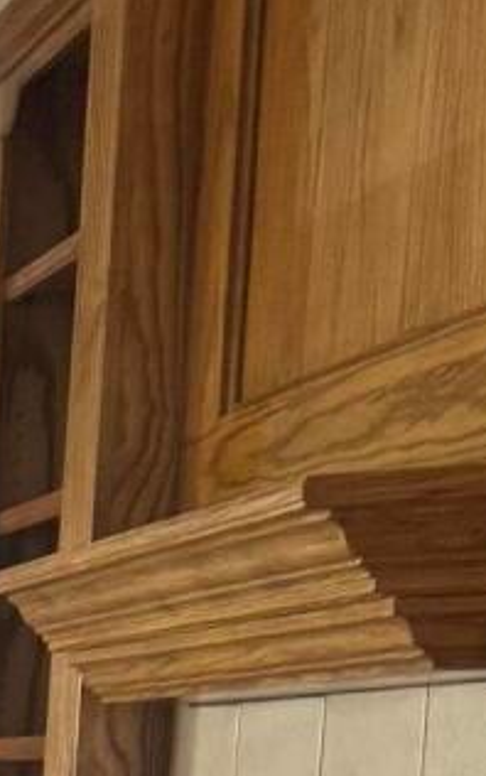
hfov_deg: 7.2
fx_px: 3406
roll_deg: -0.4
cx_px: -974
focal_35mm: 161
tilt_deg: -8.7
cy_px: 1228
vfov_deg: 12.3
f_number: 1.78
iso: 160
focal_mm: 6.76
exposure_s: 1/60
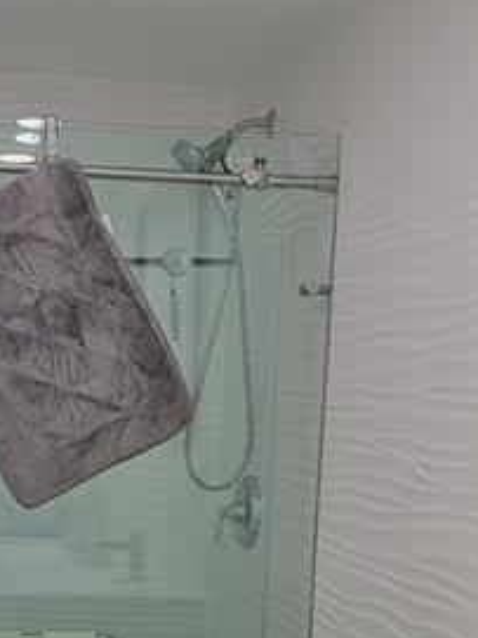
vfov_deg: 28.0
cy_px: 516
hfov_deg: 21.0
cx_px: 16
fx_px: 1253
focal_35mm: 68
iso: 125
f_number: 1.8
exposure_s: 1/120
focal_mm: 6.7
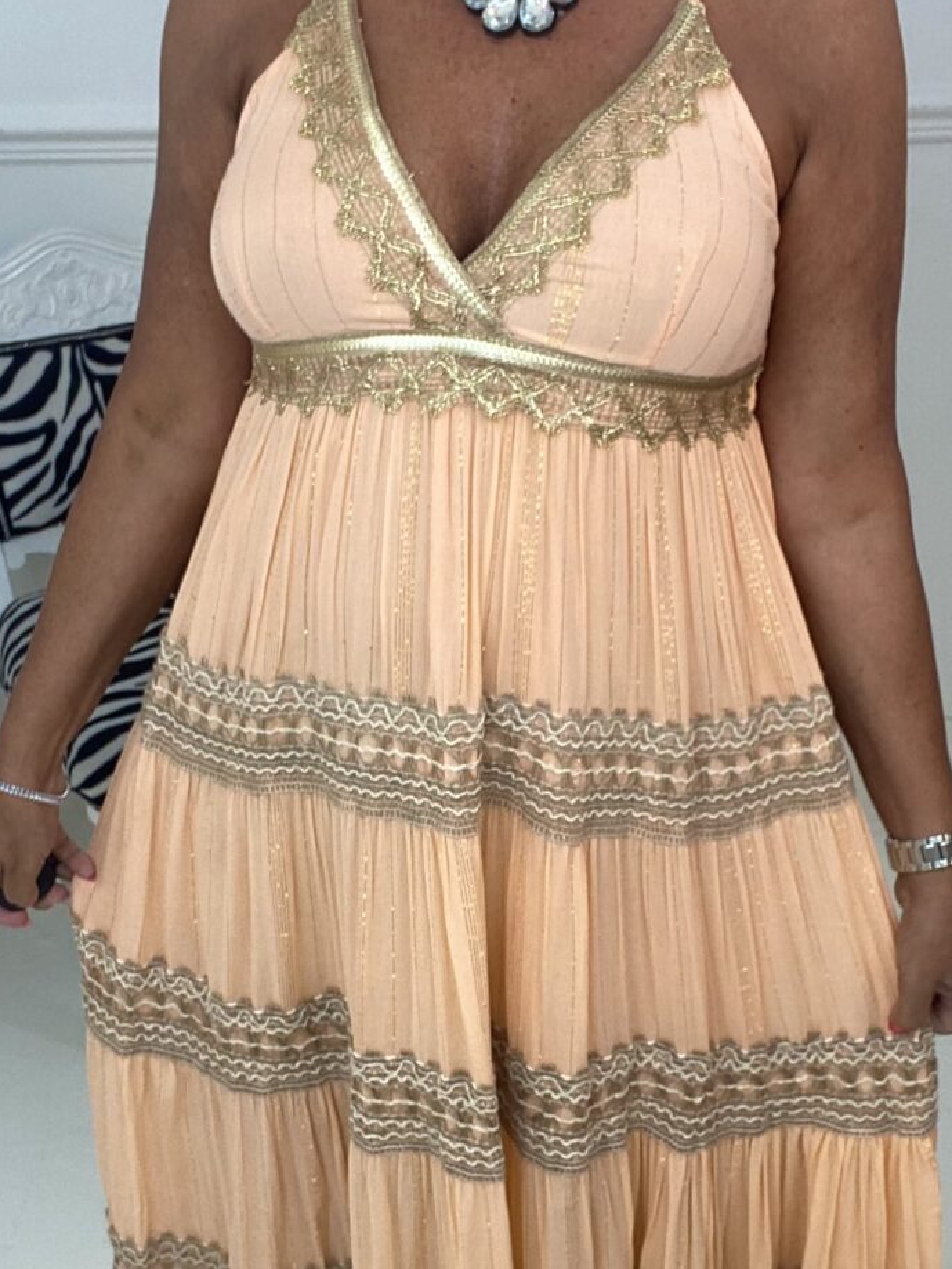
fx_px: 1796
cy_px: 803
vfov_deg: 38.6
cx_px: 480
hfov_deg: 29.7
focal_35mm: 49
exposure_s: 1/100
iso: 32
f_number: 2.2
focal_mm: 2.71
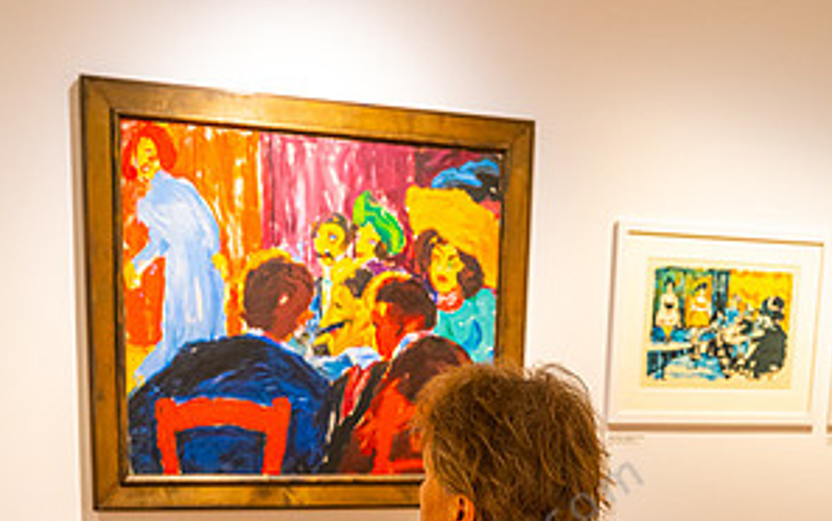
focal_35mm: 54
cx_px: 415
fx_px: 1225
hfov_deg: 37.5
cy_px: 616
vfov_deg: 22.3
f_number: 4.5
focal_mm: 35
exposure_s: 1/25
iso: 5000
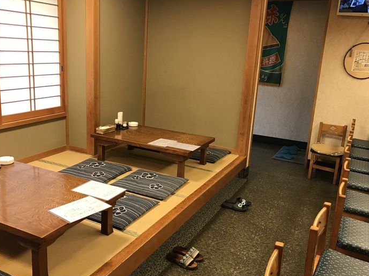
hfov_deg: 55.4
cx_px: 176
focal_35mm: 33
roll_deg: -3.6
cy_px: 139
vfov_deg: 42.9
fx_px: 352
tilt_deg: -13.6
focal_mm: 3.99
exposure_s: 1/25
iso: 40
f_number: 1.8
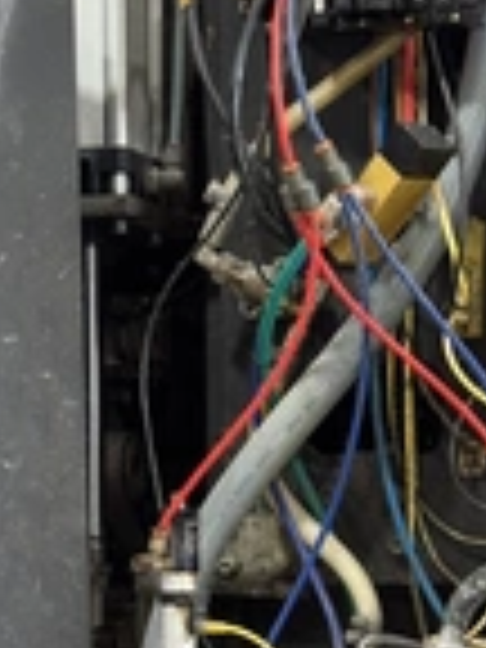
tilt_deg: -3.2
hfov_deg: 11.1
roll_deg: +0.2
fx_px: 2490
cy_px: 662
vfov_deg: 14.6
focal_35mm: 133
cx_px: 378
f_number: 1.78
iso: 125
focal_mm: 6.76
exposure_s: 1/60
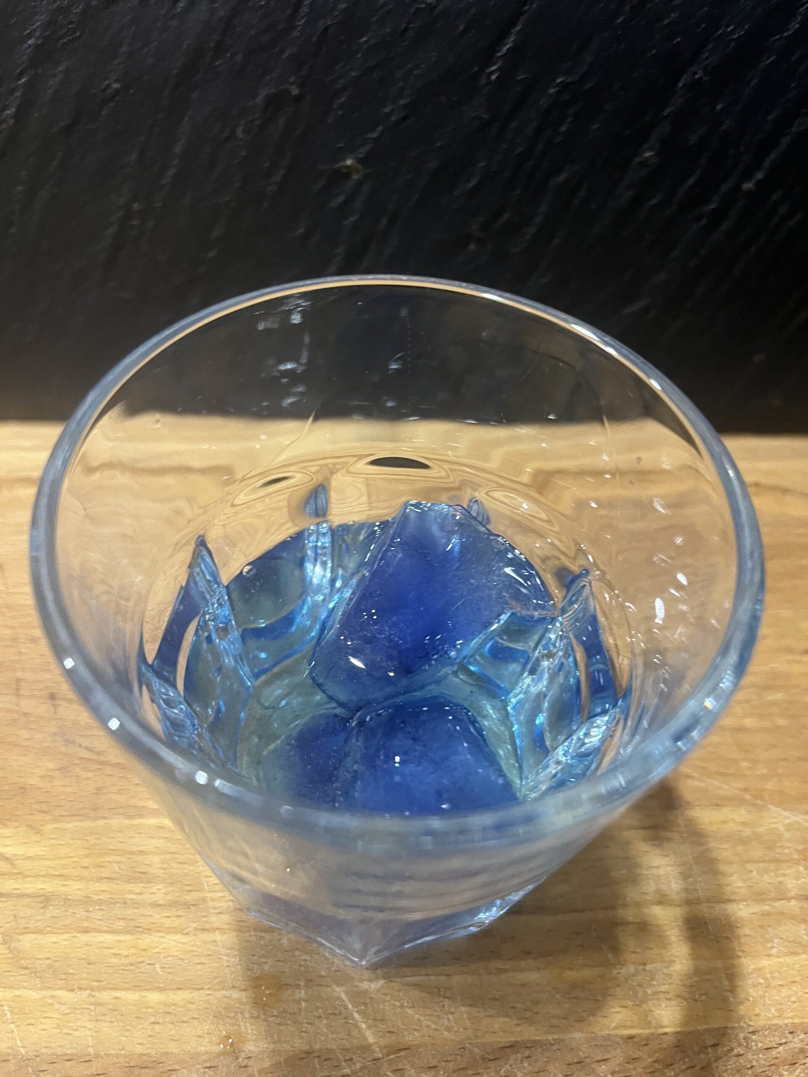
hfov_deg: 53.1
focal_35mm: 26
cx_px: 404
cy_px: 538
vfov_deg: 67.3
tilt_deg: -52.0
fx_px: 809
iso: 500
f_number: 1.6
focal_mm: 5.1
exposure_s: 1/50
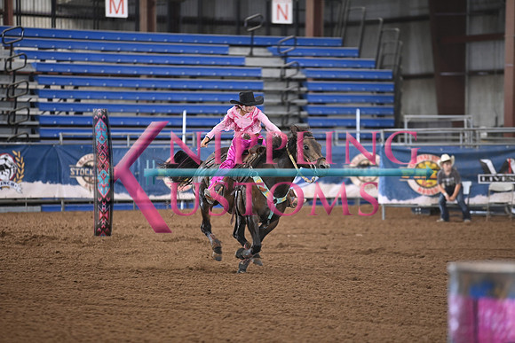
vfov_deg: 6.9
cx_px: 258
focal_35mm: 200
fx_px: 2862
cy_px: 172
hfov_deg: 10.3
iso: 1600
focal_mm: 200
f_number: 2.8
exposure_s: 1/250
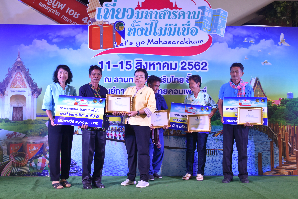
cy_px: 99
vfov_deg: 33.4
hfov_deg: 48.5
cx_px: 150
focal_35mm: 40
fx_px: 331
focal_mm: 26
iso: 400
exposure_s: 1/80
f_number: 4.5
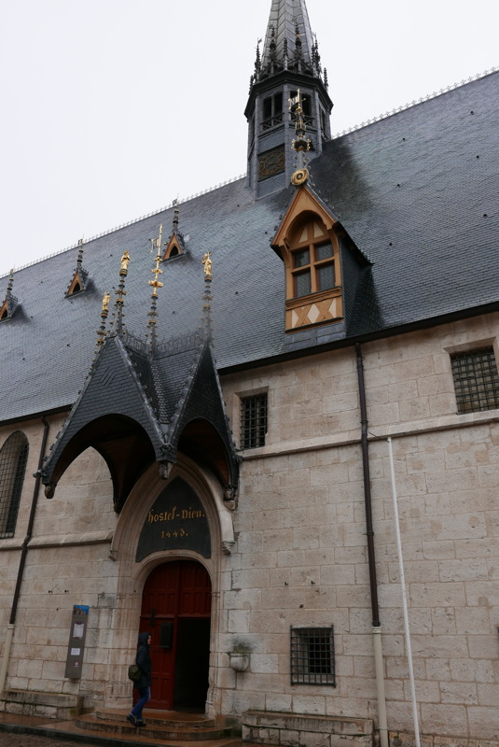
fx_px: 581
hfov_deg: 46.5
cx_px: 250
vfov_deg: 65.4
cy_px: 374
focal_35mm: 28
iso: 200
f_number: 5.6
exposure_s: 1/125
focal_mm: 12.5
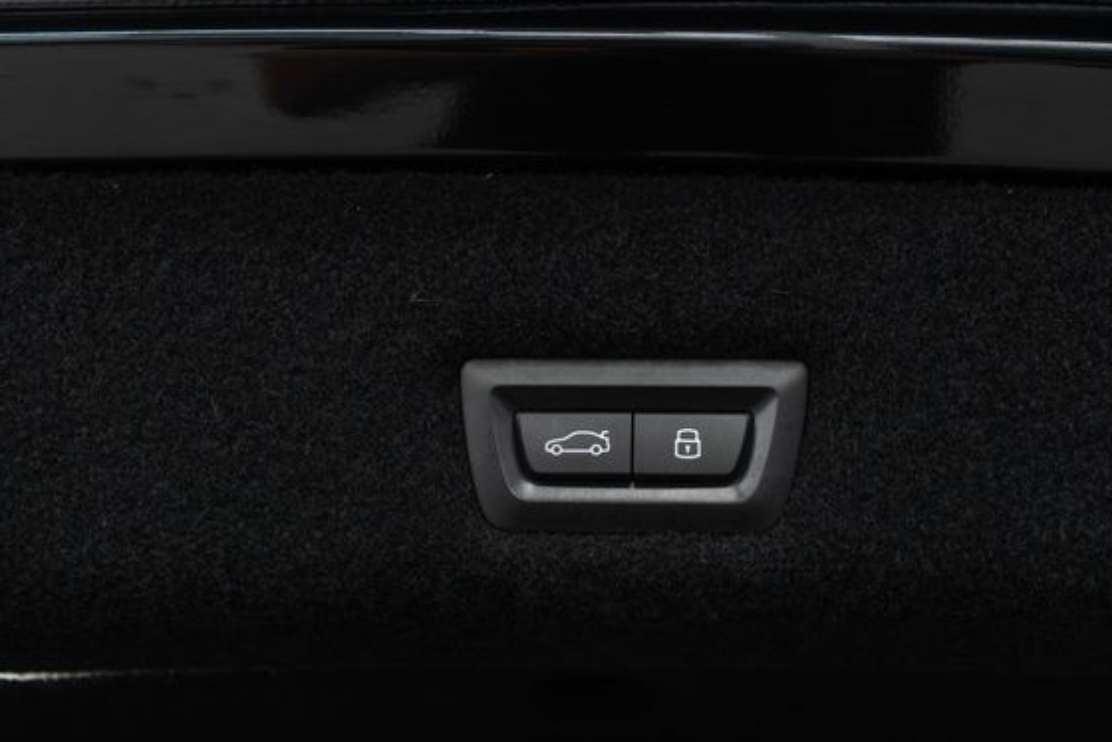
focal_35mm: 48
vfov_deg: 28.1
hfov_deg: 41.0
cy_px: 414
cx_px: 629
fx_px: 1483
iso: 400
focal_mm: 28
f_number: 3.2
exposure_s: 1/40
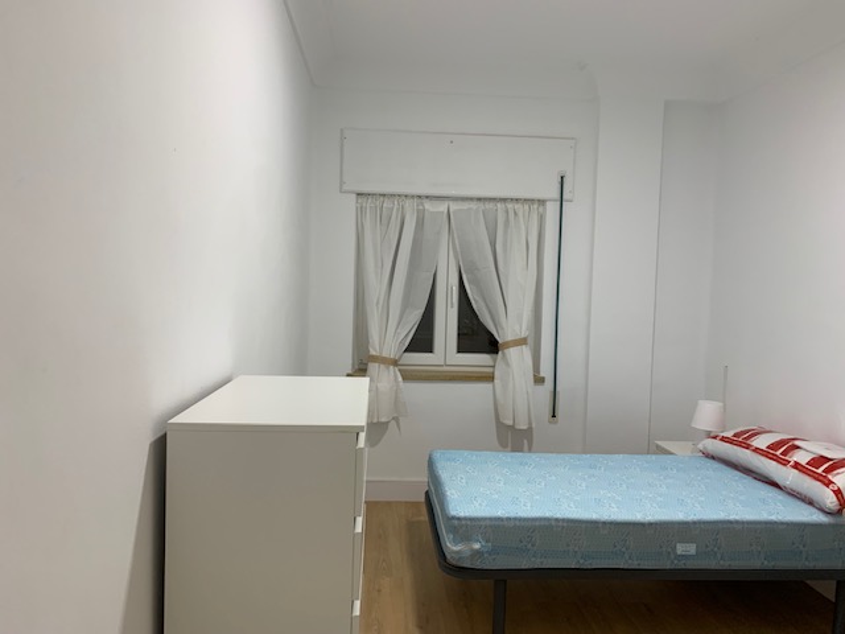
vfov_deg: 53.1
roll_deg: -1.8
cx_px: 422
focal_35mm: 26
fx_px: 635
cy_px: 317
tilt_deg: -1.6
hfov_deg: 67.3
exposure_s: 1/50
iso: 80
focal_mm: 4.25
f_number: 1.8
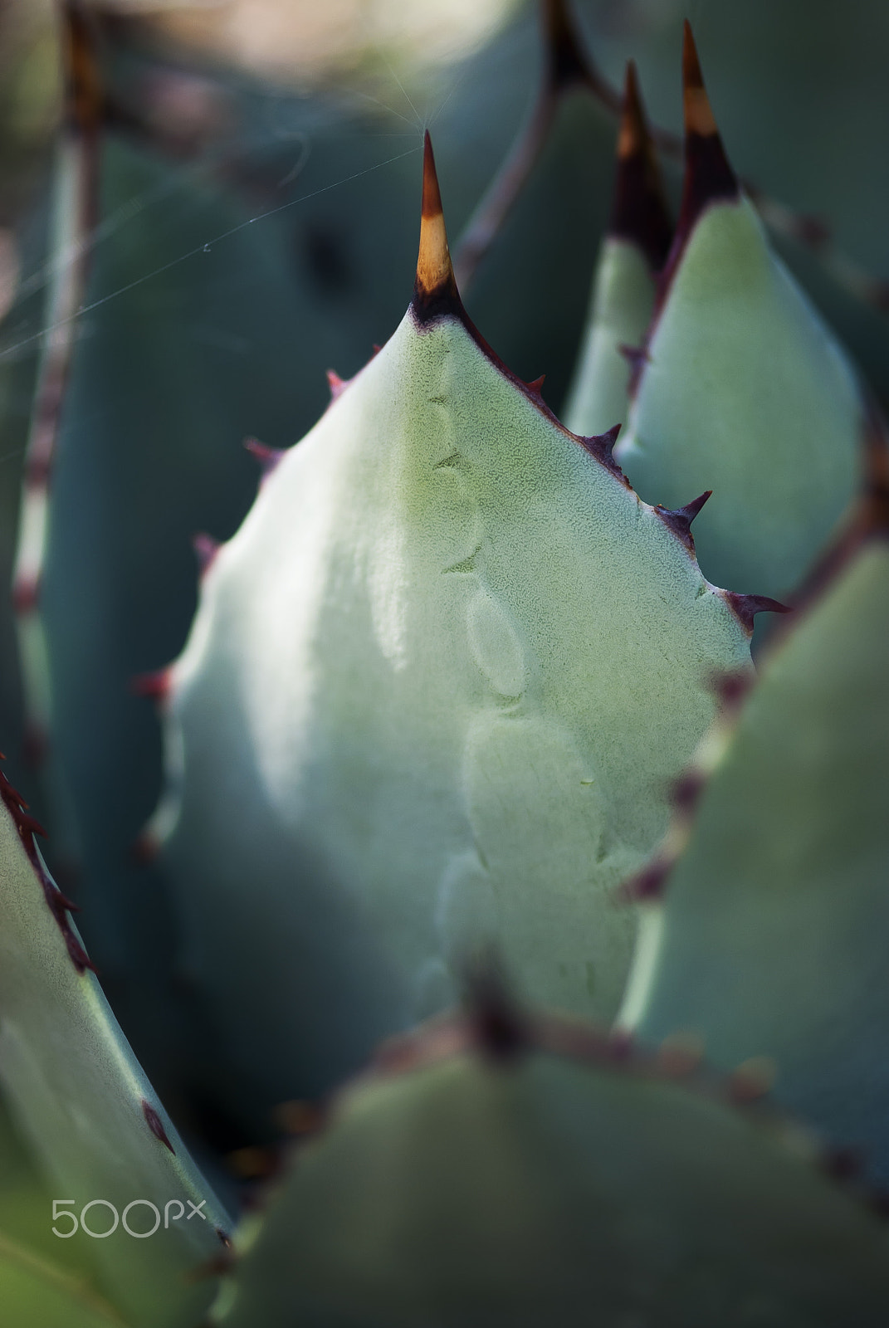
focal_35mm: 158
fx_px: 5817
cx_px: 444
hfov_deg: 8.7
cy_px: 664
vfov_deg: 13.0
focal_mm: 105
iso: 100
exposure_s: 1/160
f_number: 3.2
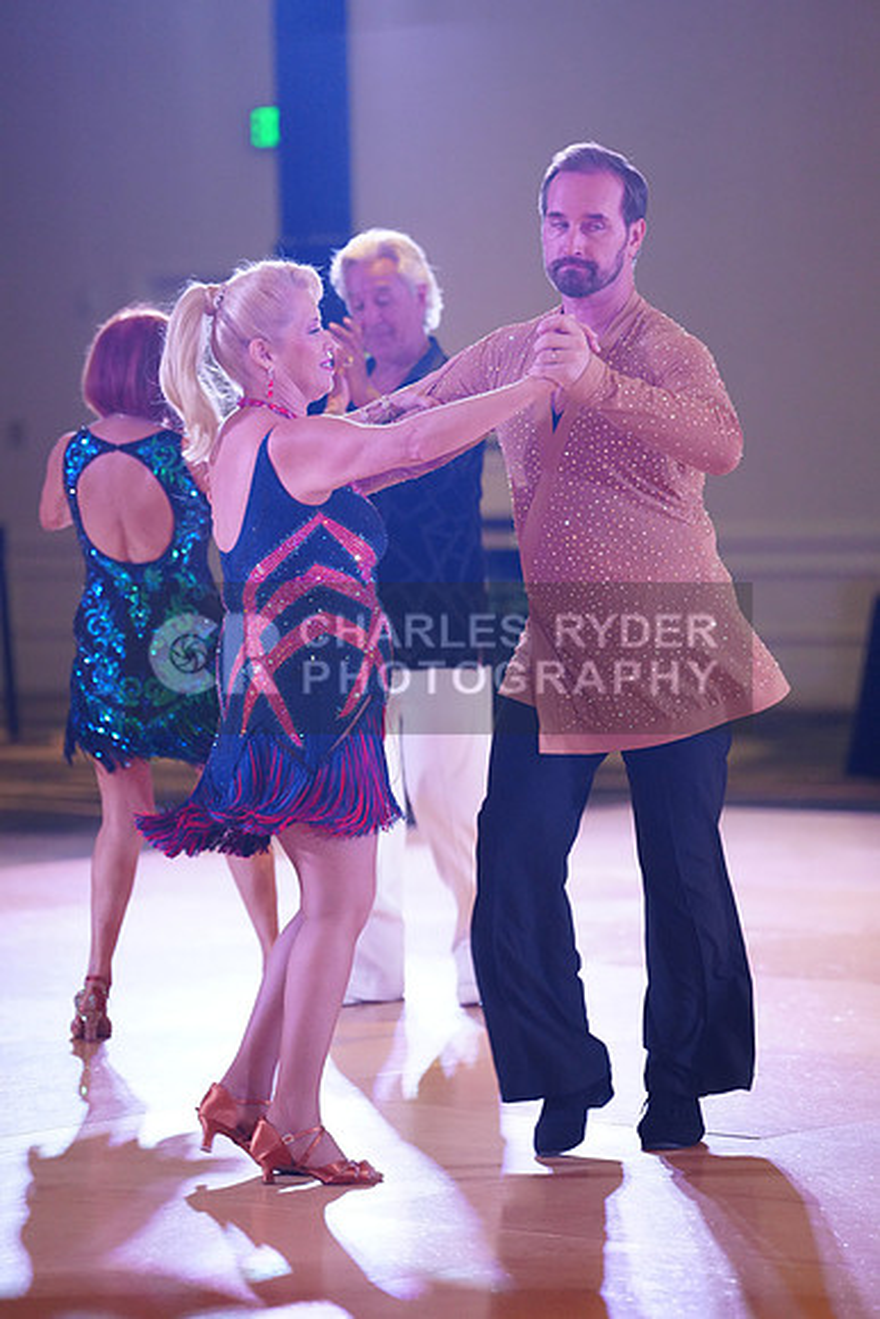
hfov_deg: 8.5
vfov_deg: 12.7
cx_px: 440
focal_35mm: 162
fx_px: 5936
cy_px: 660
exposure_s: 1/400
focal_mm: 162
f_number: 2.8
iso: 5000
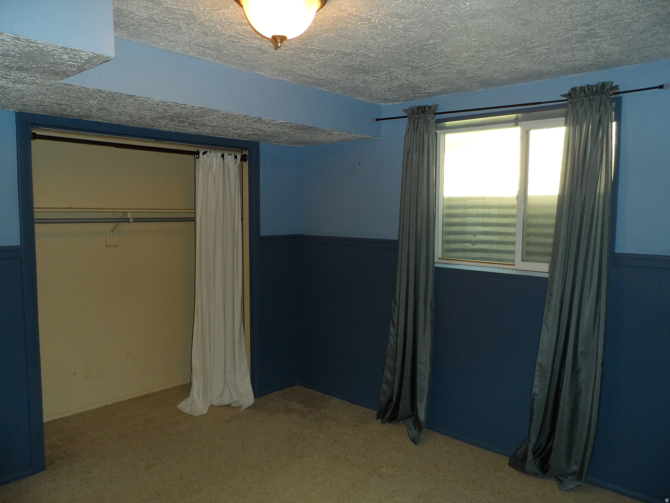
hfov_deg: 71.6
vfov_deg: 56.8
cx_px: 335
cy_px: 252
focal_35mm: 24
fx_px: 465
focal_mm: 4
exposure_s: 1/30
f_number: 3.2
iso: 120
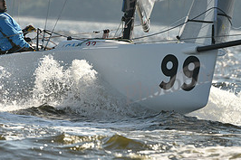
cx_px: 78
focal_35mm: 873
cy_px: 47
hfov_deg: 2.4
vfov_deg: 1.6
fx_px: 5840
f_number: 7.1
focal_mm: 400
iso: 250
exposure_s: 1/1250
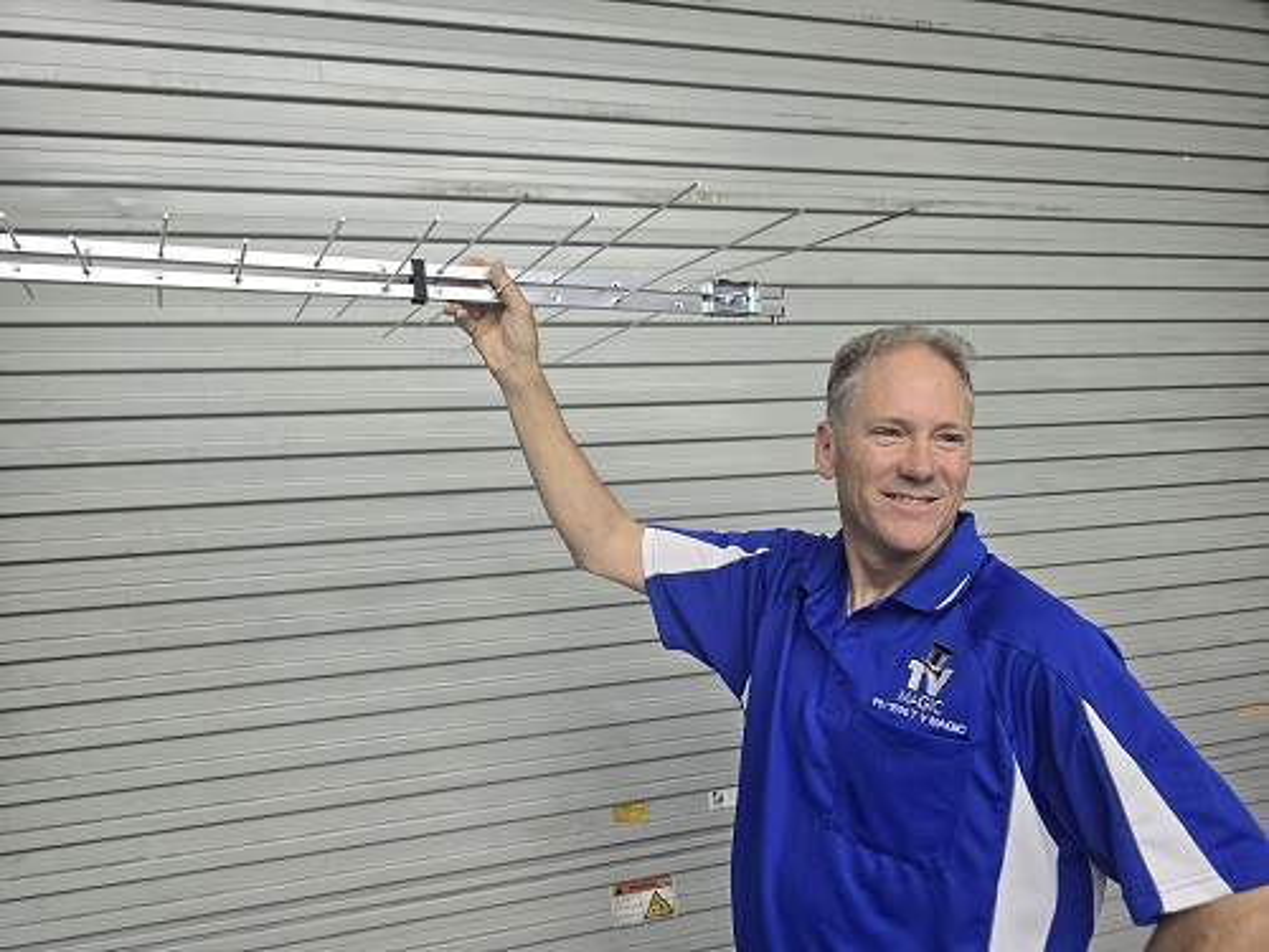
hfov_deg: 73.9
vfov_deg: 58.9
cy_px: 476
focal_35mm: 23
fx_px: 843
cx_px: 634
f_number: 1.7
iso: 160
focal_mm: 6.3
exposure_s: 1/100
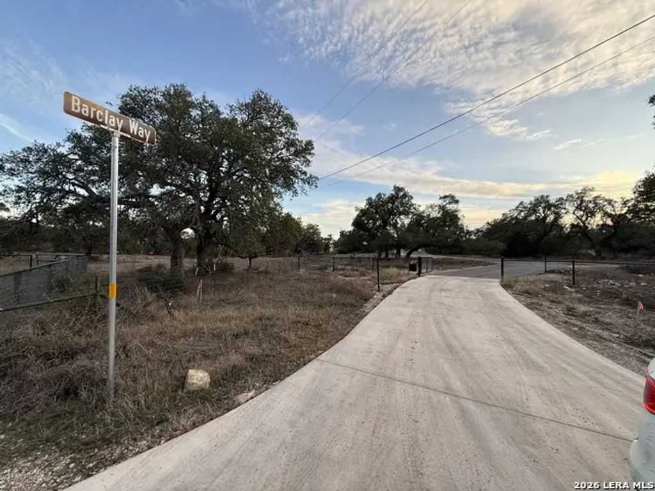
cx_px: 328
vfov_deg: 85.7
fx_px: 265
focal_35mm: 14
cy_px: 246
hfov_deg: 102.1
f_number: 2.2
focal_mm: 2.22
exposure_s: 1/308
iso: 50
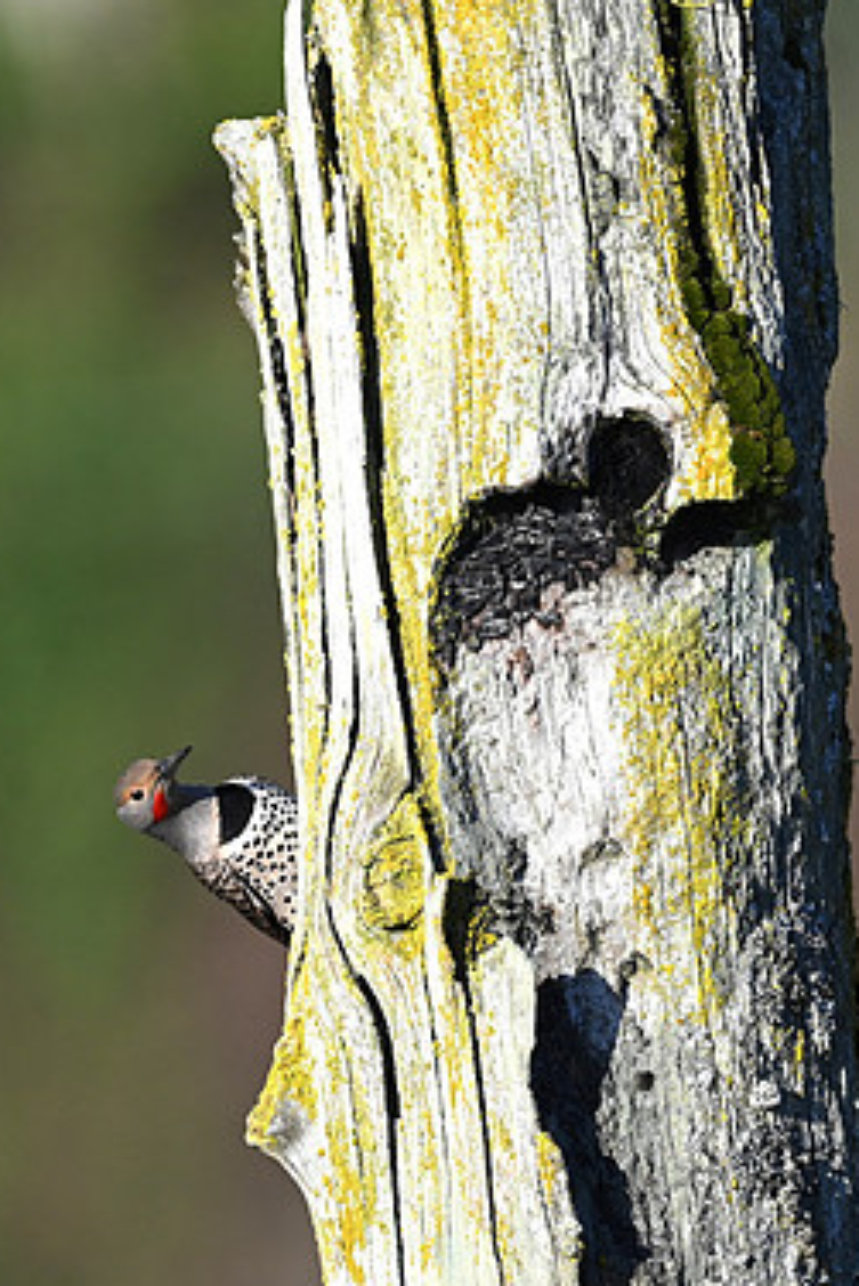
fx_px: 44159
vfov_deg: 1.7
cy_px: 641
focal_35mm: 1235
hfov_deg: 1.1
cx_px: 585
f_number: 6.3
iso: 280
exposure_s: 1/800
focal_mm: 800
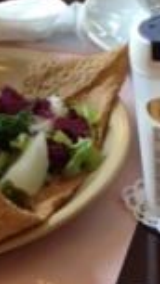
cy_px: 275
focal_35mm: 100
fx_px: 755
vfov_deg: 20.8
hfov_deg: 11.9
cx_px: 177
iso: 64
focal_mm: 4.28
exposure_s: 1/60
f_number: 2.4
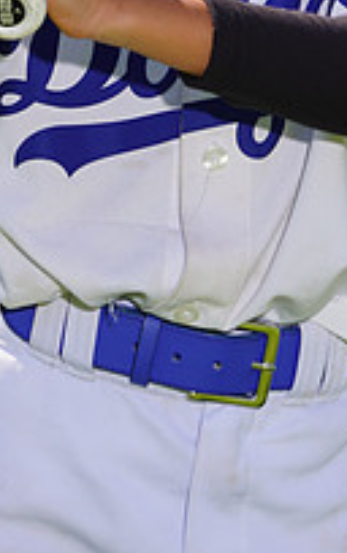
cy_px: -198
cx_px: 150
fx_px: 10924
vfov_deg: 2.9
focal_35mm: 724
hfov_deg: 1.8
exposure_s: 1/250
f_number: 8
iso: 100
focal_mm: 250
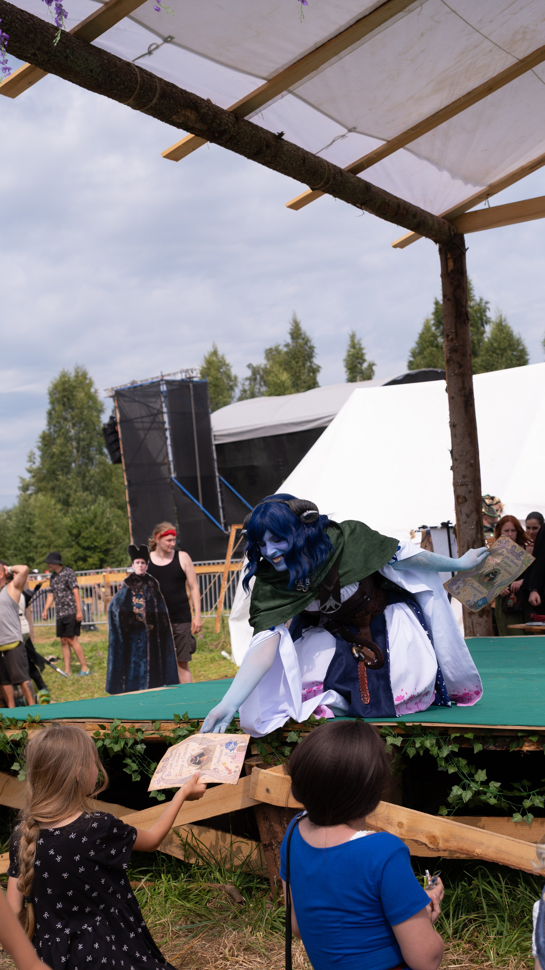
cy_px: 517
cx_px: 290
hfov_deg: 21.1
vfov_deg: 36.6
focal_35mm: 57
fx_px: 1464
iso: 160
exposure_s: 1/1600
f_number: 4
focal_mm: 33.2
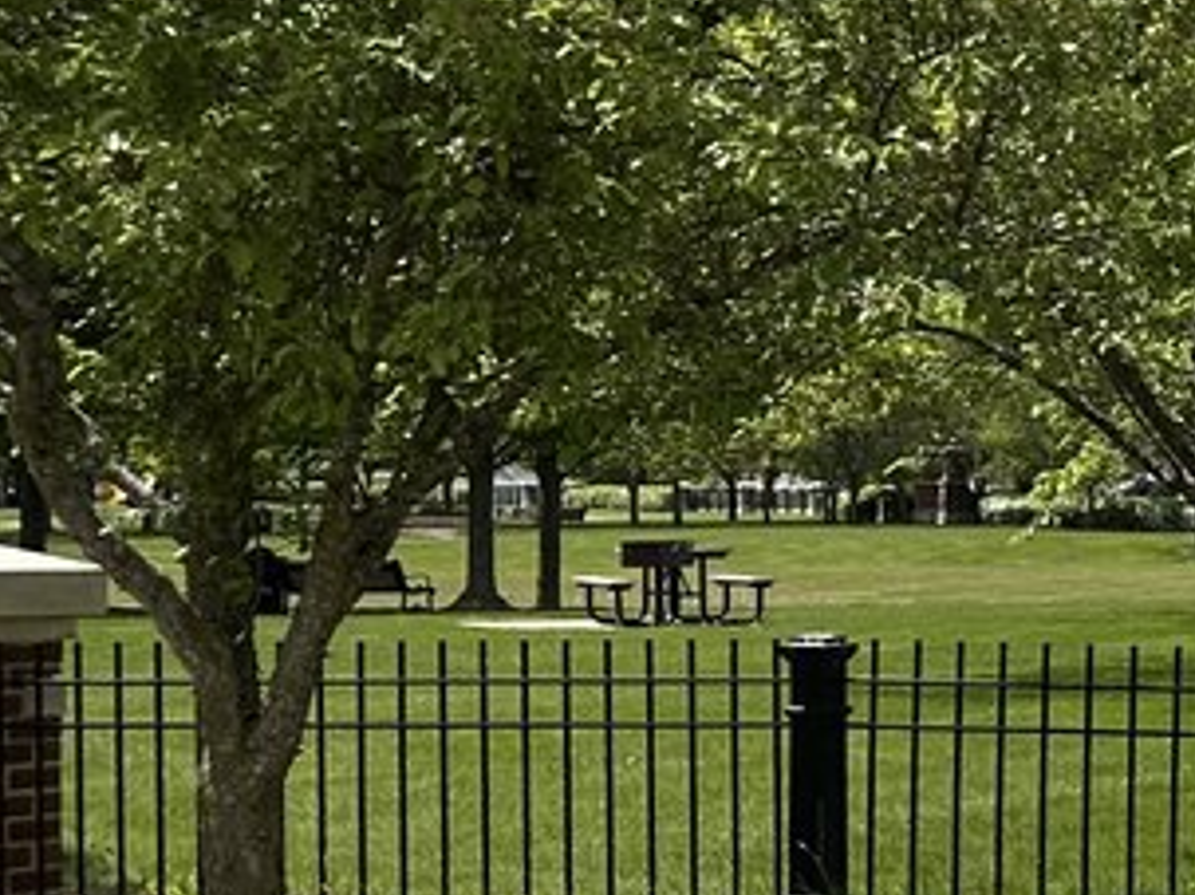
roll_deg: +0.3
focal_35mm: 114
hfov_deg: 14.1
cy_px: 493
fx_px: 3934
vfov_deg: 13.0
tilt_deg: +1.1
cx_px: 2477
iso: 80
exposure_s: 1/5263
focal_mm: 6.86
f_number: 1.78
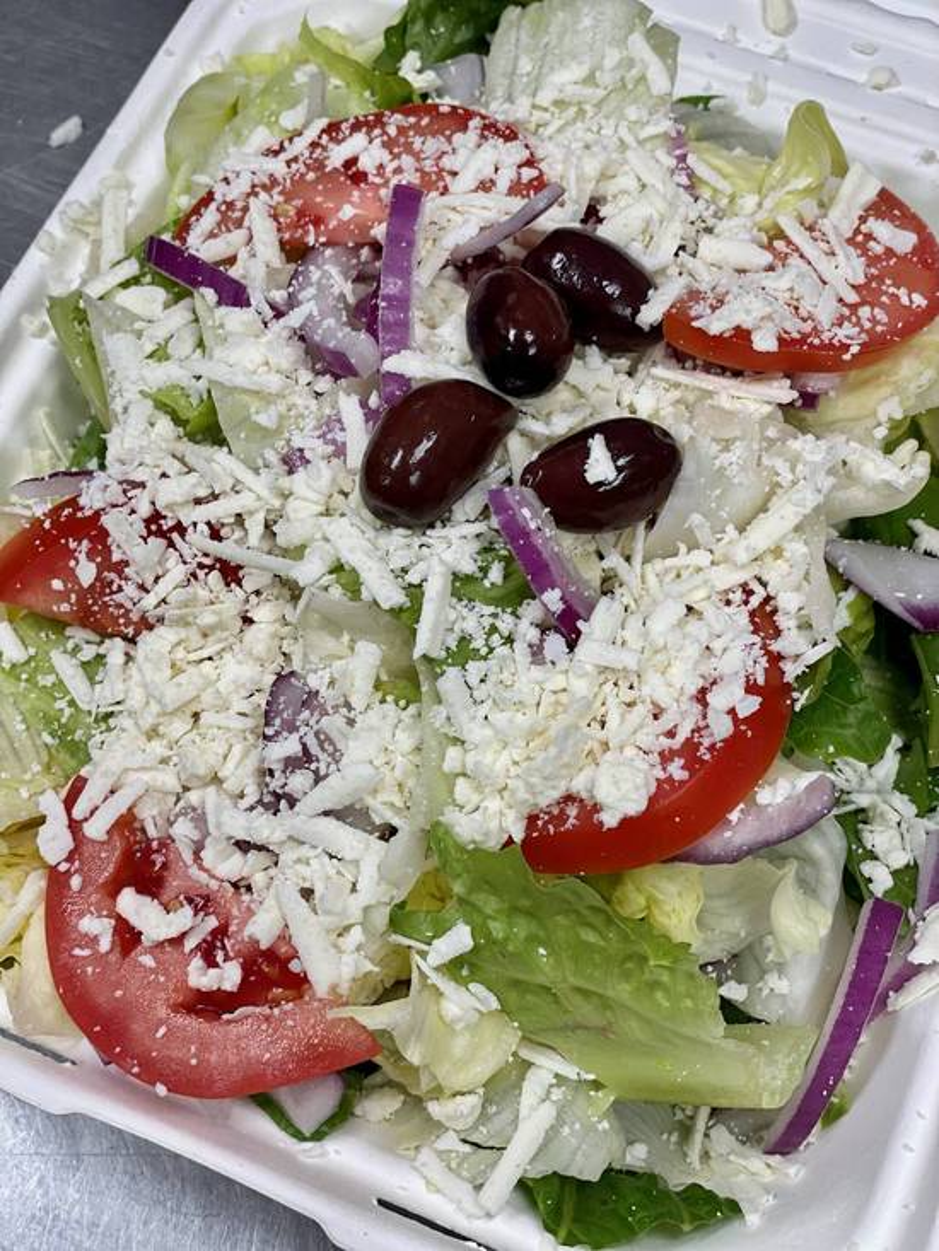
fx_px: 1880
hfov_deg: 28.0
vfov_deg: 36.8
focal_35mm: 52
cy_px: 626
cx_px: 470
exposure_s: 1/120
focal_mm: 6
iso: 80
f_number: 2
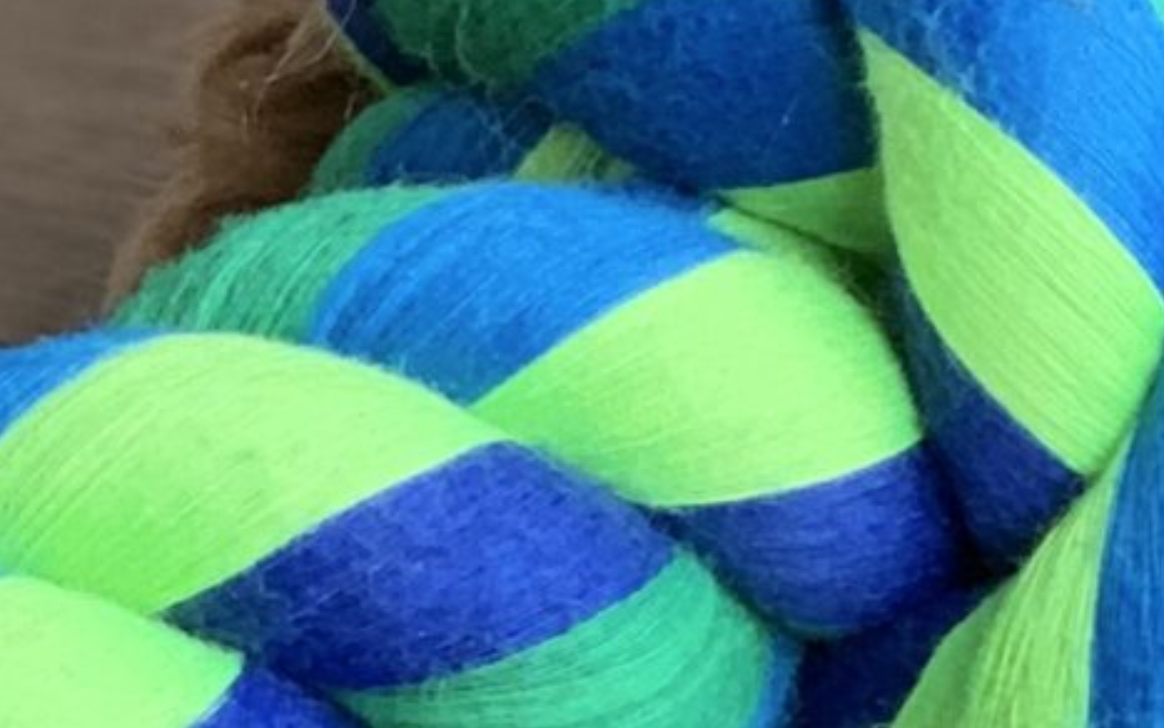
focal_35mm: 302
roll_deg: -0.6
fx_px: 9581
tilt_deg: -17.5
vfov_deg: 4.3
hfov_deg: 6.8
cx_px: 1854
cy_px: -788
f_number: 2.4
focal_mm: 6
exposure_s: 1/122
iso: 100
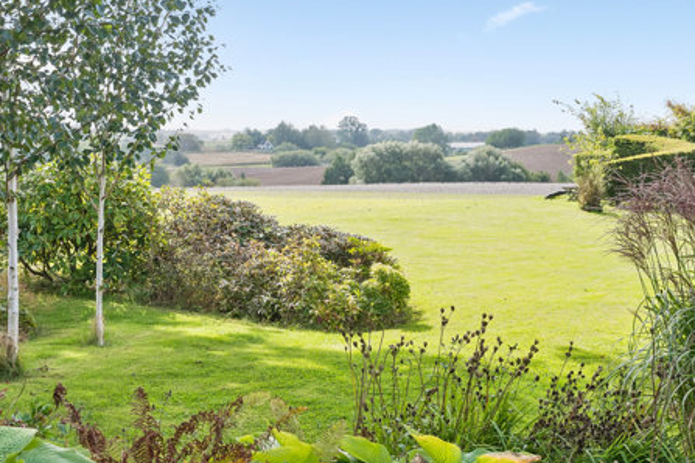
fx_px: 1156
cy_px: 186
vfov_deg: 22.6
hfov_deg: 33.4
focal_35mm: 60
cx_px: 410
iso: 400
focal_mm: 33.5
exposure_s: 1/500
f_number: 6.3
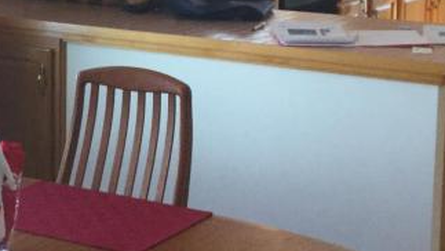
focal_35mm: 107
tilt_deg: -9.8
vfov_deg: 11.3
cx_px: -8
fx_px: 1263
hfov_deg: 19.4
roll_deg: +0.2
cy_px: 30
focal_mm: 3.3
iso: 32
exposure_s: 1/30
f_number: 2.4
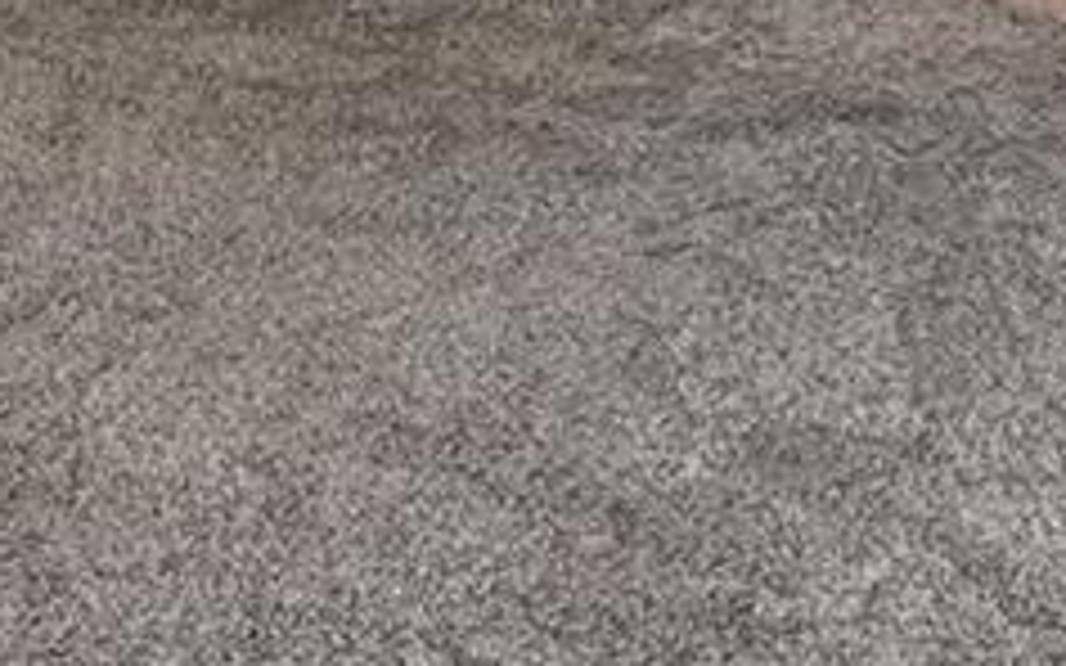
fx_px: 2992
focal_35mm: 103
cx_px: -1178
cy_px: -1323
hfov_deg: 15.4
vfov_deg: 9.8
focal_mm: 10
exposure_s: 1/8
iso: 800
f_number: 8
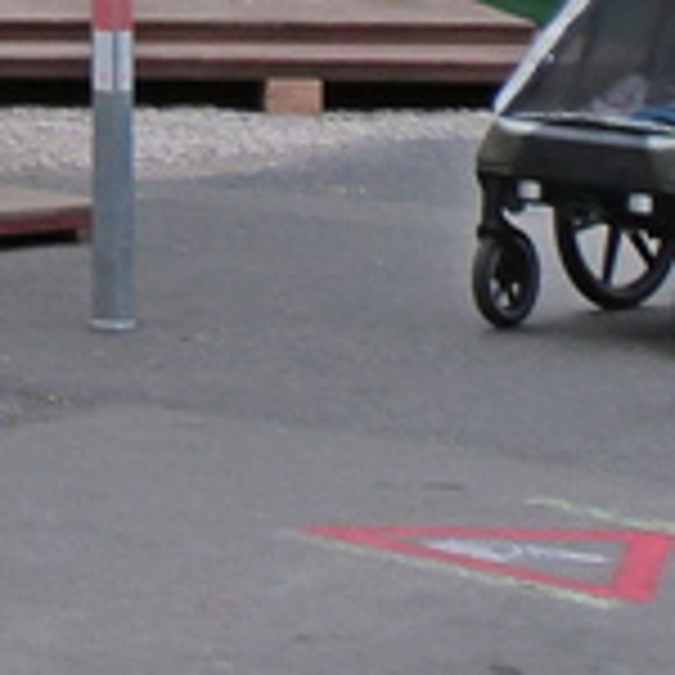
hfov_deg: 6.4
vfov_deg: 6.8
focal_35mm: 248
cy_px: -819
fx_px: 5471
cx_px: -1485
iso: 160
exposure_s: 1/125
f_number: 4
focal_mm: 7.4
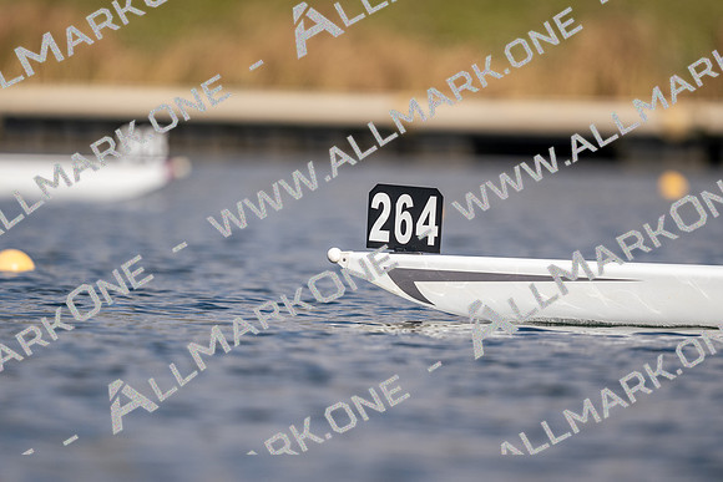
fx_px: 18078
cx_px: 362
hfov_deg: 2.3
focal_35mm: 900
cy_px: 241
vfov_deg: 1.5
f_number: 4
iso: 160
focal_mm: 600
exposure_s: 1/2000
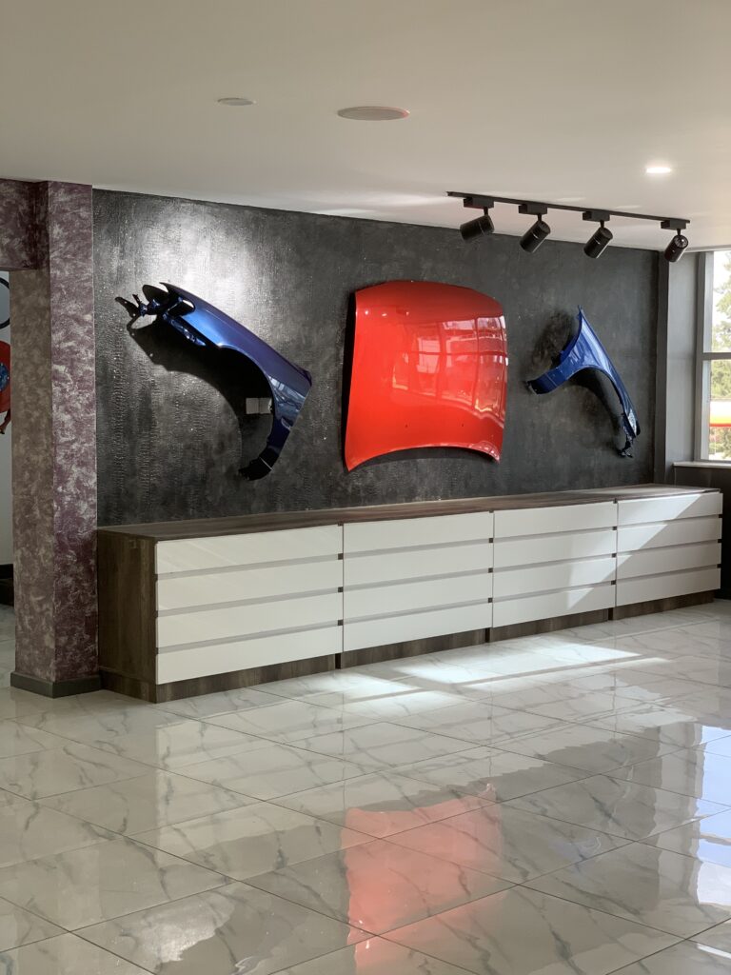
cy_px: 488
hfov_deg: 28.0
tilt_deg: -2.5
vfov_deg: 36.8
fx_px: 1464
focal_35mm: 52
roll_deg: -0.3
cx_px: 366
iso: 80
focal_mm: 6
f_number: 2.4
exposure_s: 1/50
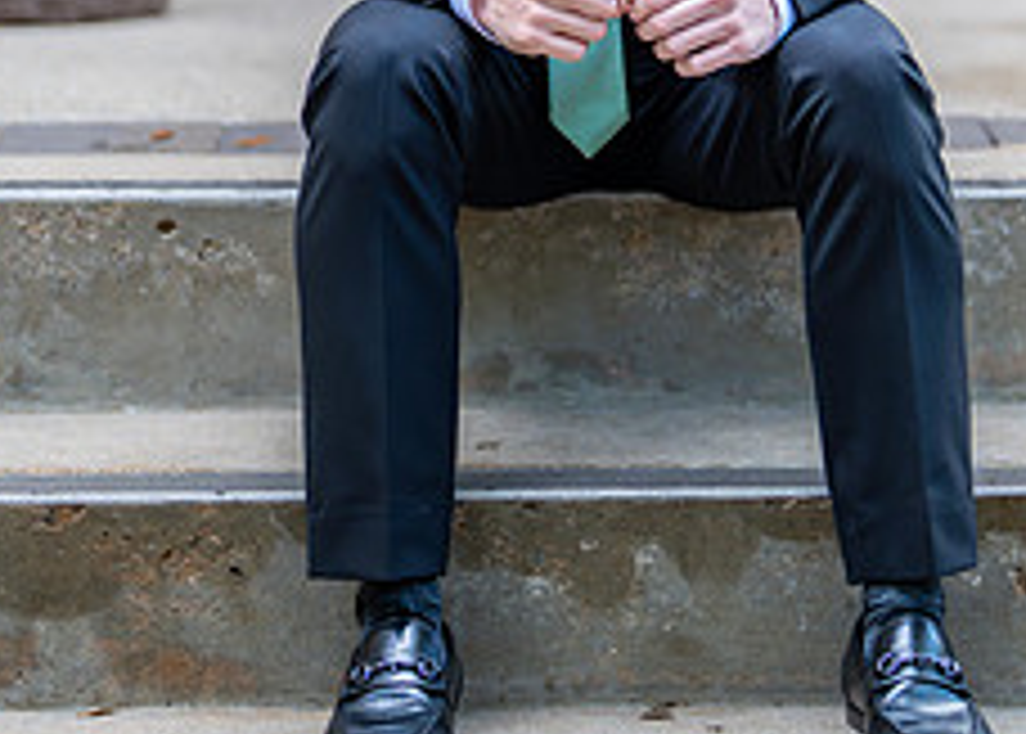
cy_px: -96
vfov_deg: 9.1
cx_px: 725
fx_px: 4547
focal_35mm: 156
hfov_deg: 12.8
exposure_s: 1/500
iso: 250
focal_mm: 50
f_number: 1.2
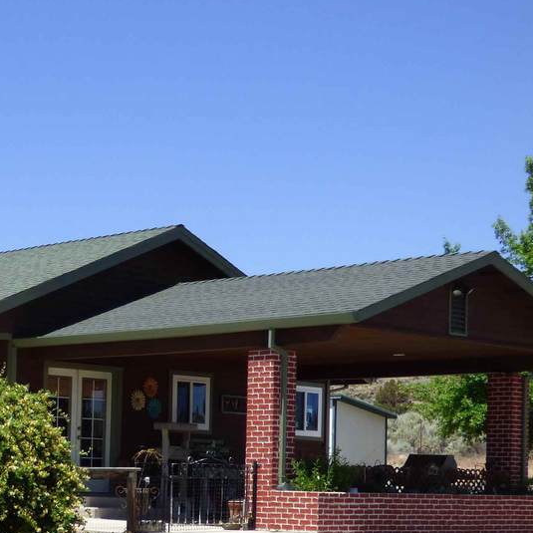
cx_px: -1
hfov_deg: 18.6
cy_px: 435
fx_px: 1585
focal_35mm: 91
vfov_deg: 18.9
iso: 100
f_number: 3.6
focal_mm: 7.37
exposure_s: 1/800
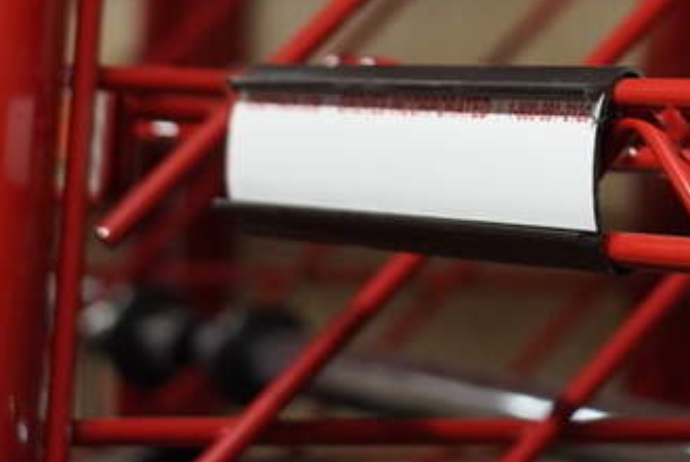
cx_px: 797
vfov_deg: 7.6
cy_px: -361
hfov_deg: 11.5
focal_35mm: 175
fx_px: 3357
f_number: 5.6
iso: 3200
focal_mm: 48
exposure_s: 1/160
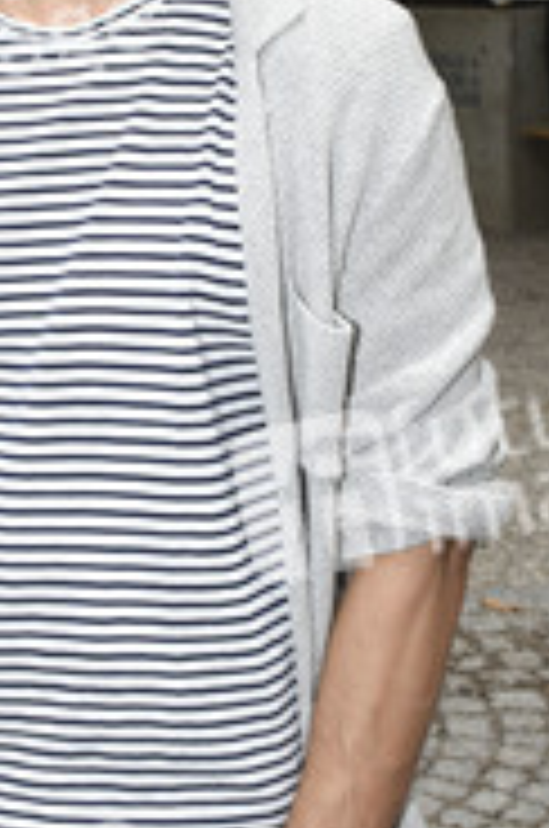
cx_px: 54
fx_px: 1952
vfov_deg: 23.8
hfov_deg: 15.8
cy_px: 252
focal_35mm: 85
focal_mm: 26
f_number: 7.1
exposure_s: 1/160
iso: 160
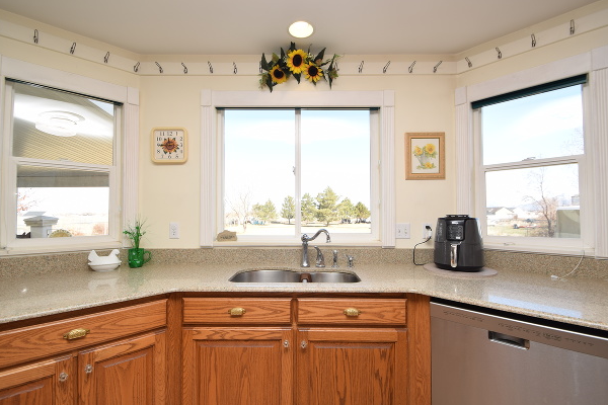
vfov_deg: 73.7
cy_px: 198
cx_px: 303
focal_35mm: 16
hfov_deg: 96.7
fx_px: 270
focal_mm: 10
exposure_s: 1/125
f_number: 5.6
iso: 125
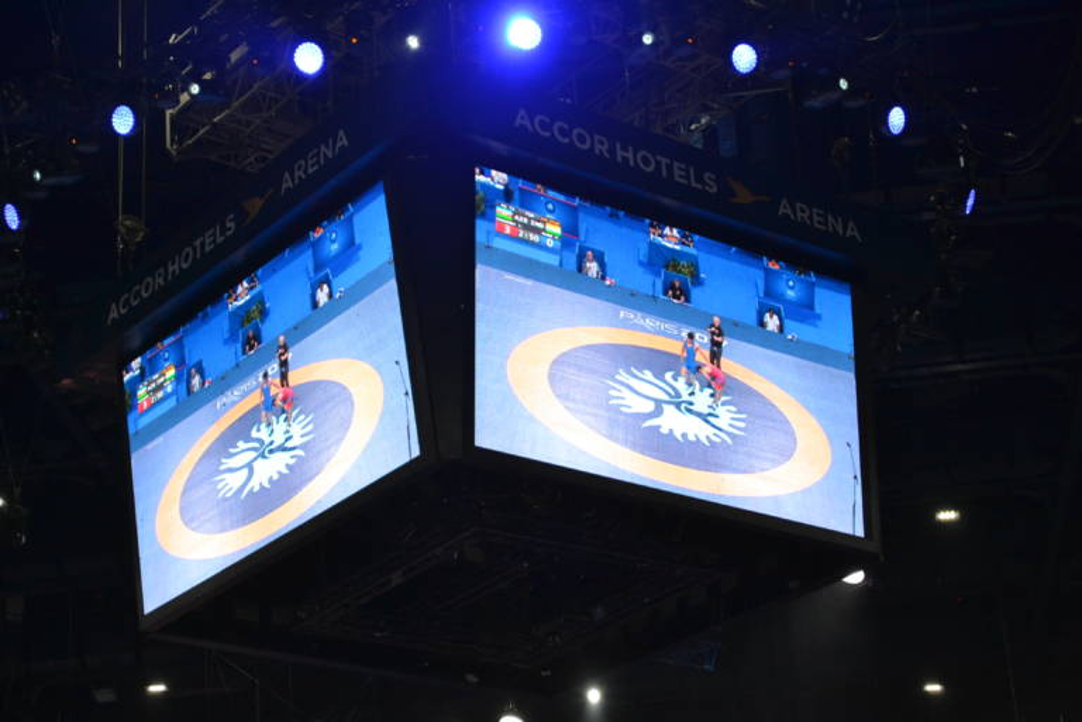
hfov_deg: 24.6
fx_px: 2479
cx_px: 541
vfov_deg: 16.6
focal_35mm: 82
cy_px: 361
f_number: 5.6
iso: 640
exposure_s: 1/60
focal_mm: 55
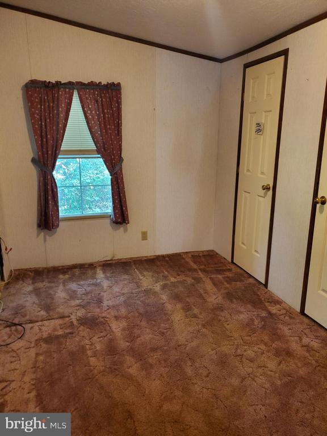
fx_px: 327
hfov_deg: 53.1
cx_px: 164
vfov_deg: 67.3
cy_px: 218
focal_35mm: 26
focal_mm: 4.3
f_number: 1.5
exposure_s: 1/40
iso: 250
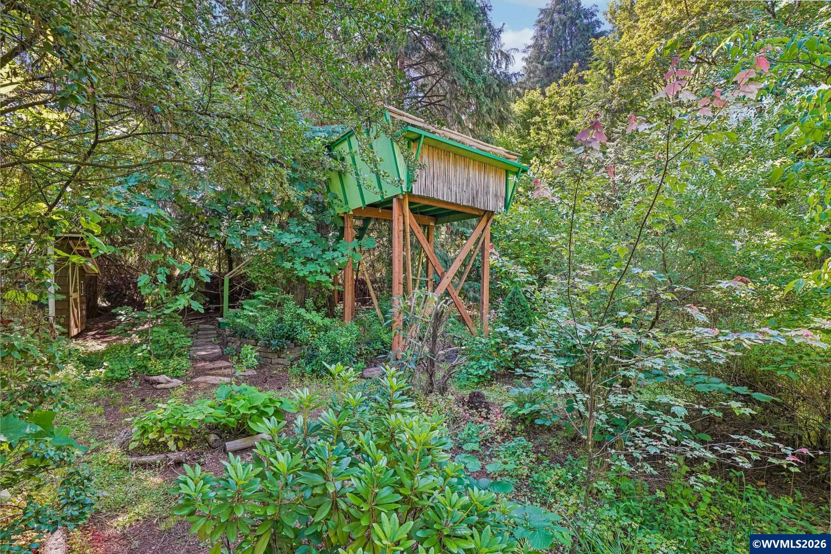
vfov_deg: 73.7
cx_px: 416
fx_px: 369
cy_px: 277
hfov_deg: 96.7
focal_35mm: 16
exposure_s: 1/15
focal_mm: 16
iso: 400
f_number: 8
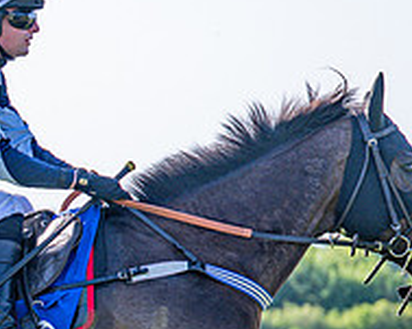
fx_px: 3449
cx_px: -4
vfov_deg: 5.4
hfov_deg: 6.8
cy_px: 352
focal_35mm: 283
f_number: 2.8
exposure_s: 1/2000
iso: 200
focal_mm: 70
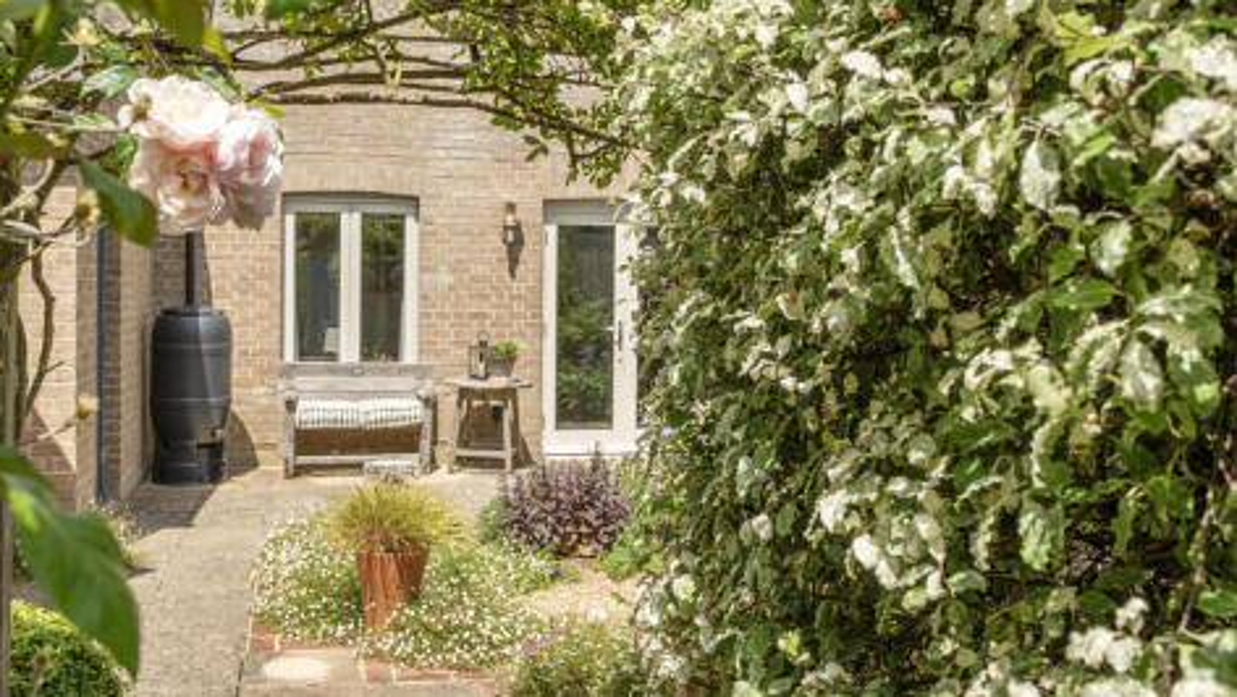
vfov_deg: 31.2
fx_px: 1247
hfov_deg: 52.8
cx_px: 616
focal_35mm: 38
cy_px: 287
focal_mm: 24
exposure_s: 1/1000
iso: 400
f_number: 8
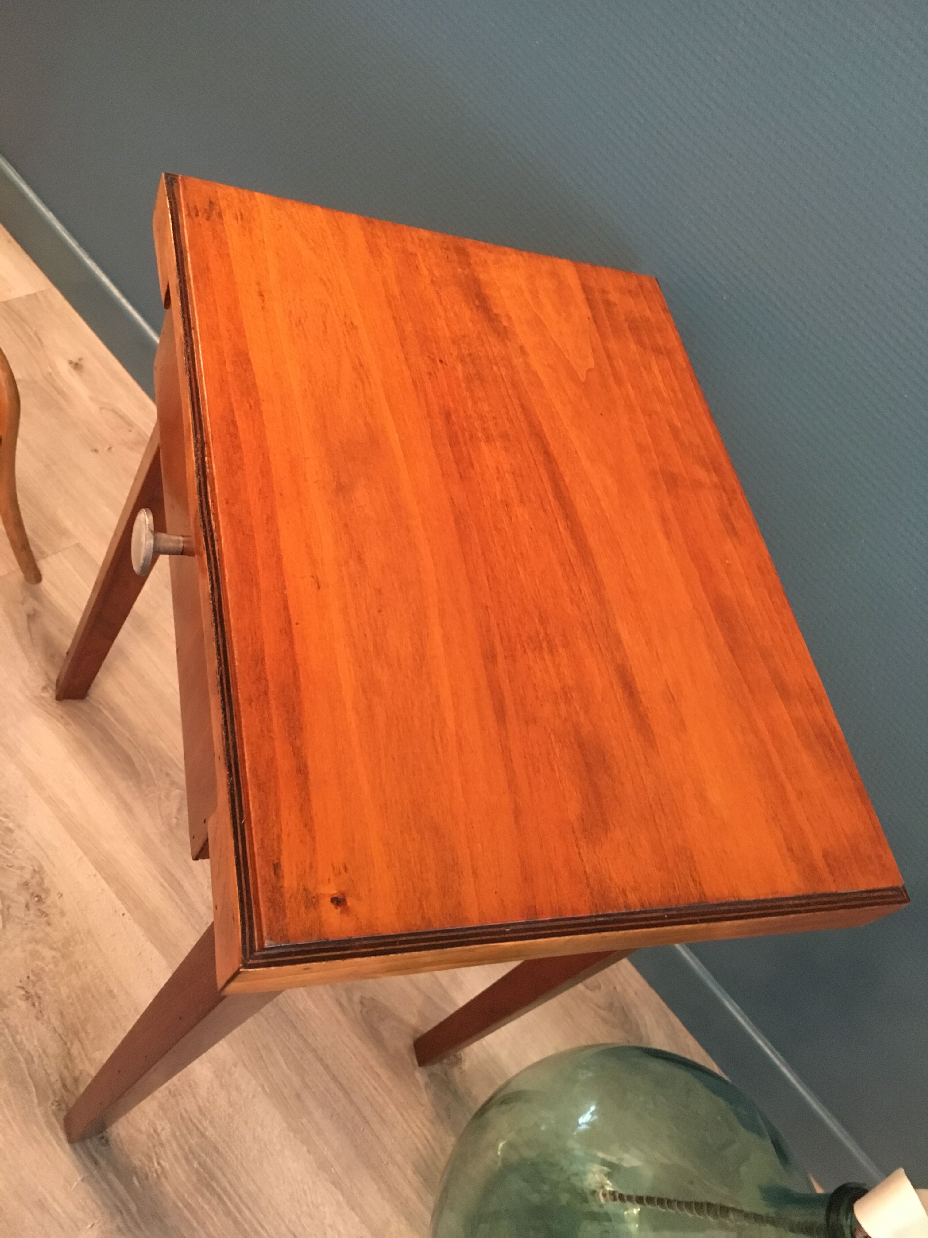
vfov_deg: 61.7
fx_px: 1037
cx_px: 464
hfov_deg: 48.2
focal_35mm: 29
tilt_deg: -50.1
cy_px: 619
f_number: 2.2
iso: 200
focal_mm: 4.15
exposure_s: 1/17
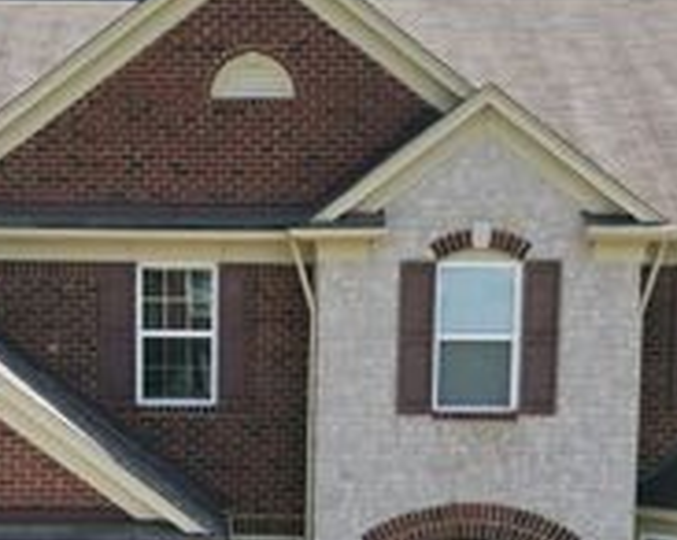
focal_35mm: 64
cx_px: 222
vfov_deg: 23.4
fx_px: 1281
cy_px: 438
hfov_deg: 29.4
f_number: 1.7
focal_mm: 6.7
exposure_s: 1/2500
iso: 110
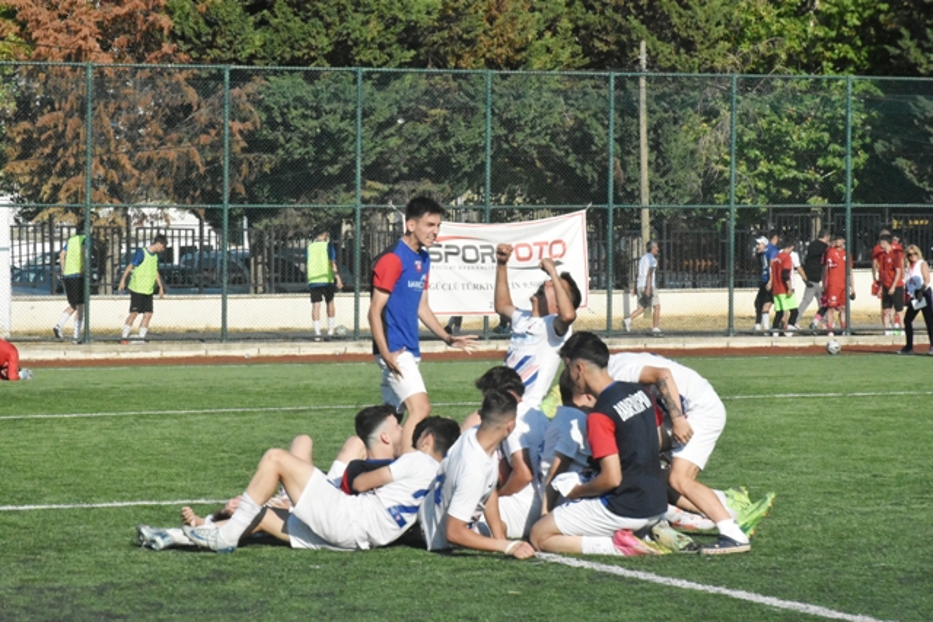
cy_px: 311
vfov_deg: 10.2
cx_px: 466
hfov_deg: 15.2
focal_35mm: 135
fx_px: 3499
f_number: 22
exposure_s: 1/2000
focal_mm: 90
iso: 6400
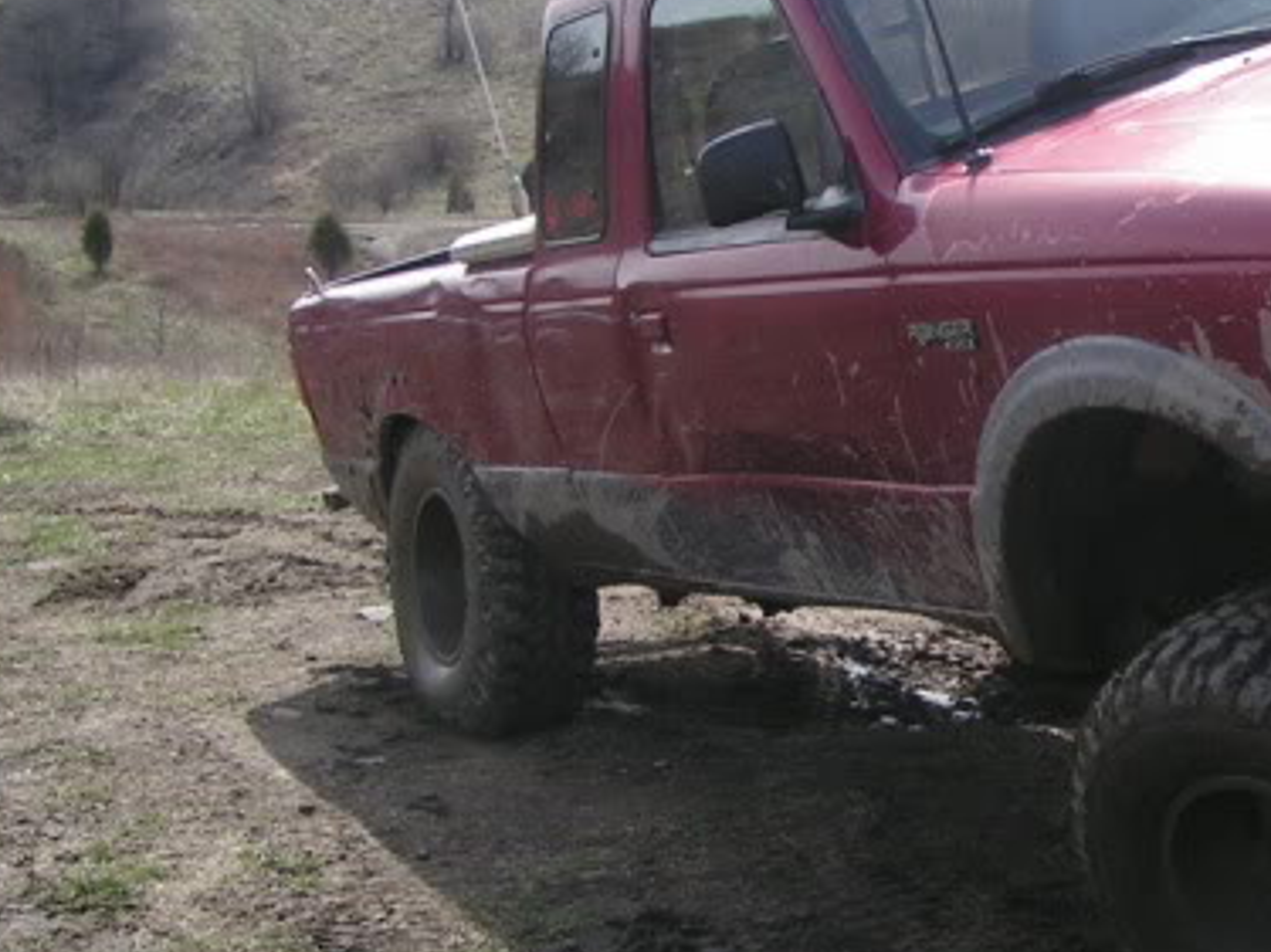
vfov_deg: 18.2
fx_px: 2973
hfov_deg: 23.5
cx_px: 1142
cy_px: 447
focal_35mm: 81
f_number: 5.6
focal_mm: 5.8
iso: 50
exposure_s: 1/320
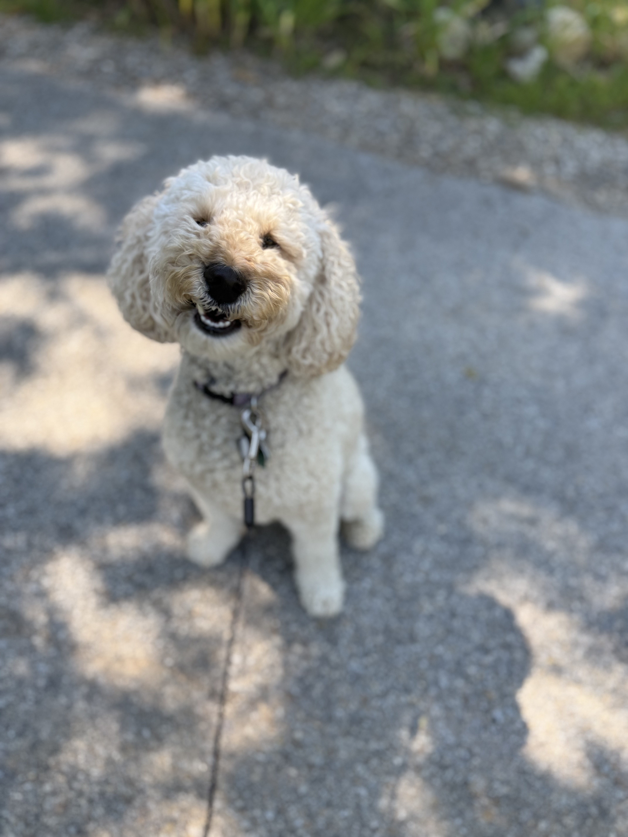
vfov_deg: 71.6
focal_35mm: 24
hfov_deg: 56.8
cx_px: 314
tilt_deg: -49.4
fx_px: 581
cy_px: 418
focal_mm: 6.76
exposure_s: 1/547
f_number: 1.78
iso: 80
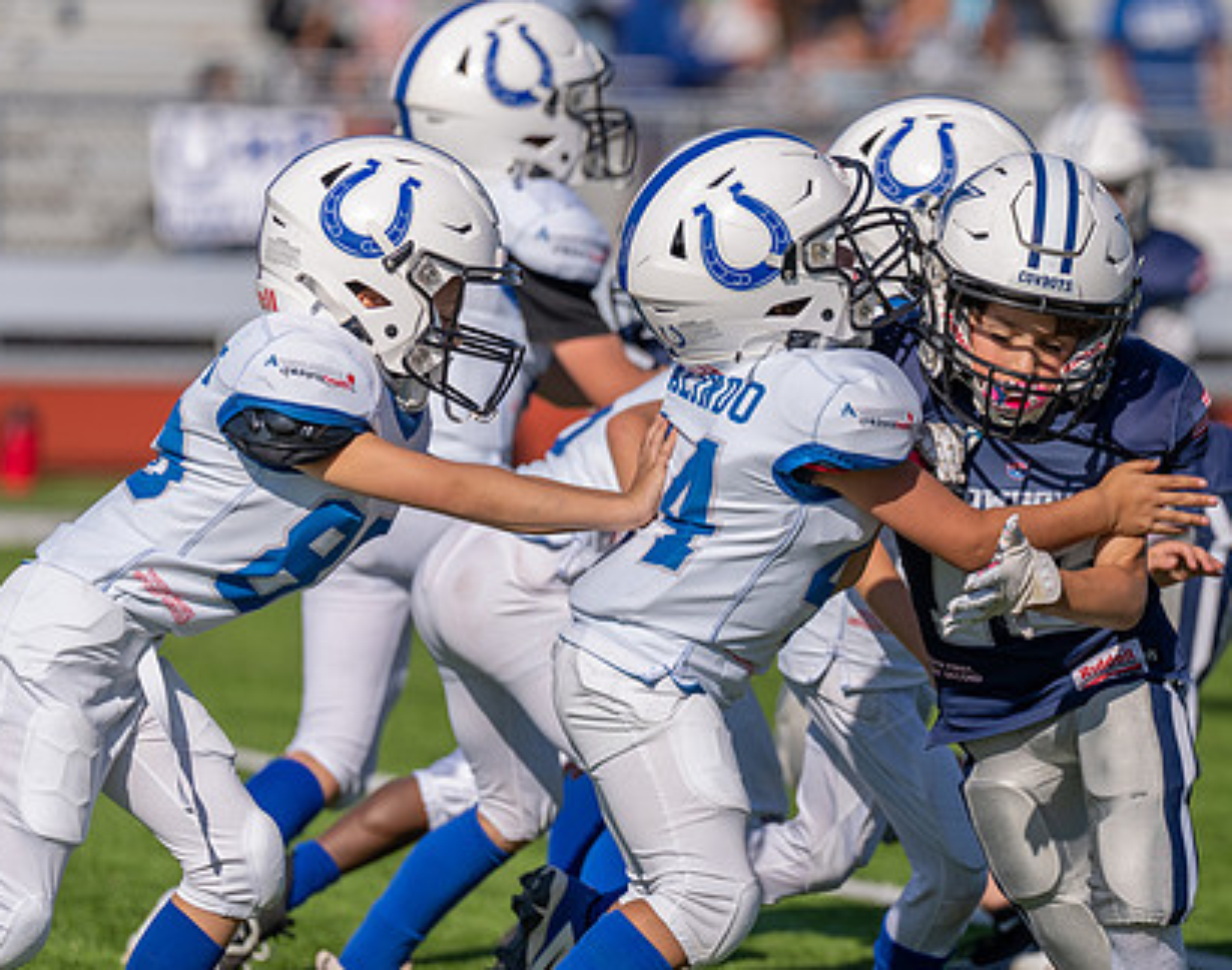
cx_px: 997
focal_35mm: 385
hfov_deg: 5.1
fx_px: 13955
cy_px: 542
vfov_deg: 4.0
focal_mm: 200
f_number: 3.2
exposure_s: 1/4000
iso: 160
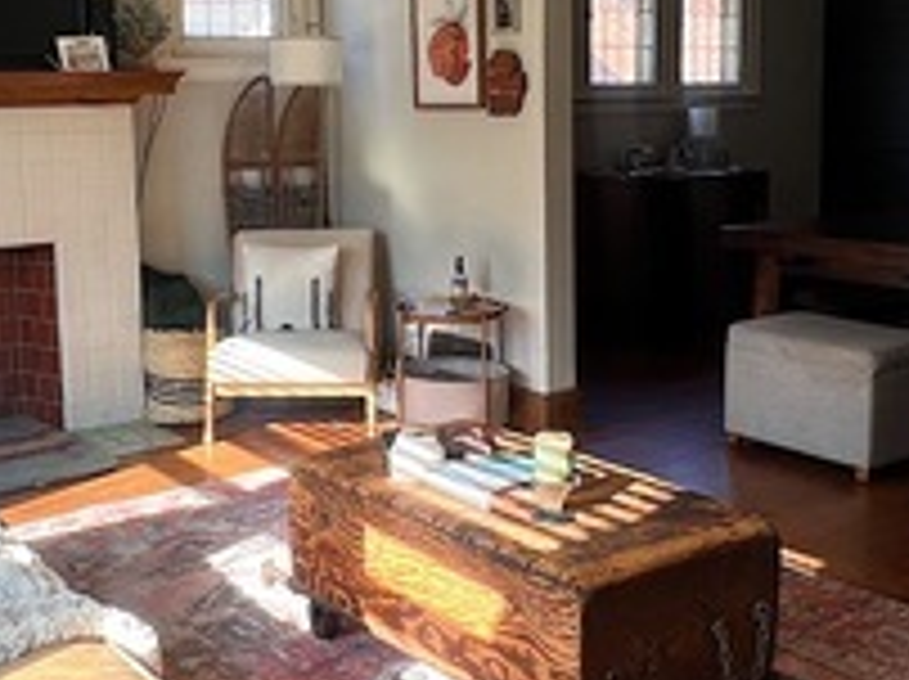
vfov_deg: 33.3
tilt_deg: -6.8
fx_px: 1128
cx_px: 394
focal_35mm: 43
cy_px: 243
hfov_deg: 43.8
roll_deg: +1.2
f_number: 1.8
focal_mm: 1.57
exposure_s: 1/99
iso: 64
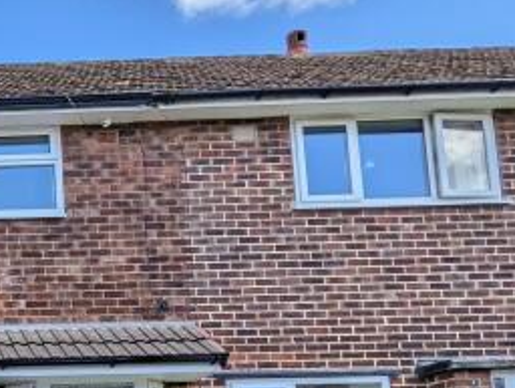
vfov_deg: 28.0
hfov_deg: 29.7
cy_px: 413
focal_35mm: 48
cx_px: -189
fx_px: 715
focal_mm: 2.02
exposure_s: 1/4184
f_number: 1.7
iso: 84
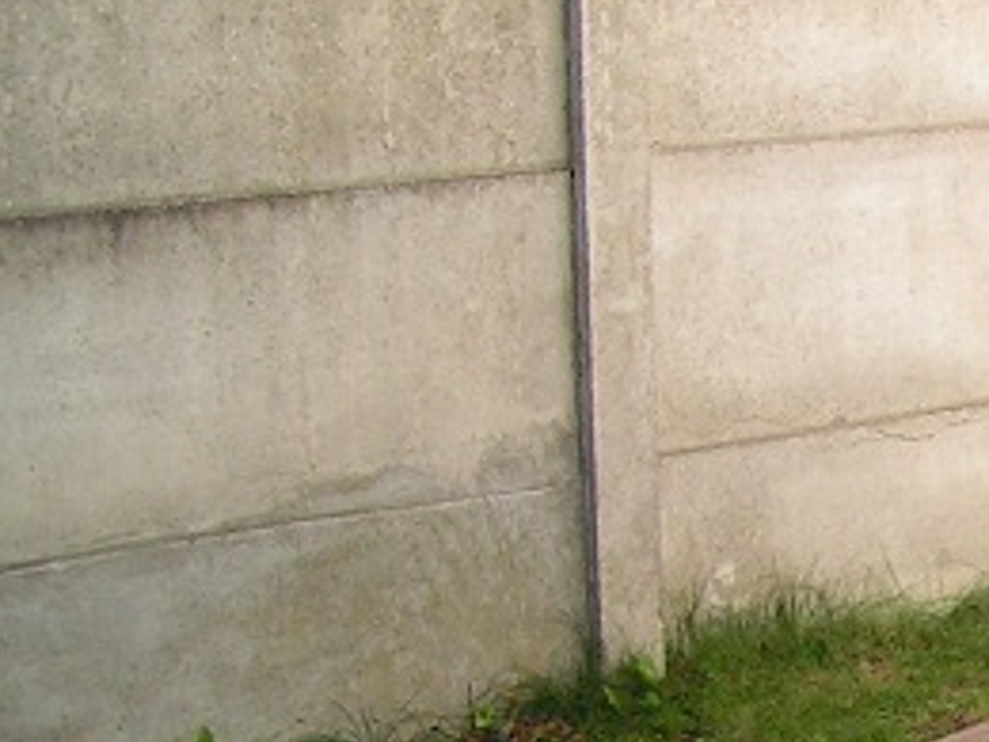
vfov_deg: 12.5
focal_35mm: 117
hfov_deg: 15.4
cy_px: 780
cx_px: 1518
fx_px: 3343
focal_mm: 5.8
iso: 50
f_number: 4.5
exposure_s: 1/125
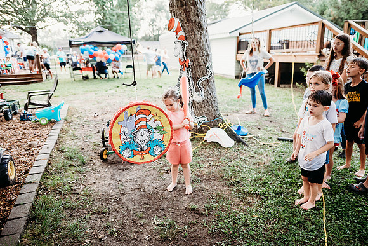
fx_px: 245
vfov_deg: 53.2
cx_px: 184
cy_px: 123
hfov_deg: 73.7
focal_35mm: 24
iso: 1250
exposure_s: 1/200
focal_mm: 24
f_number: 2.5
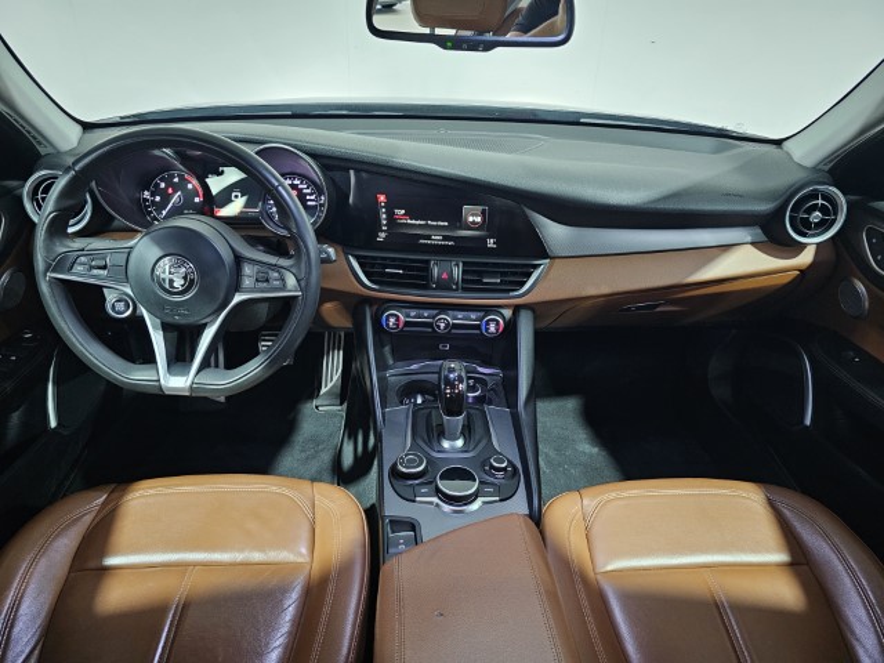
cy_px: 332
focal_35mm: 23
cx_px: 442
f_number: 1.7
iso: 640
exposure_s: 1/50
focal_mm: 6.3
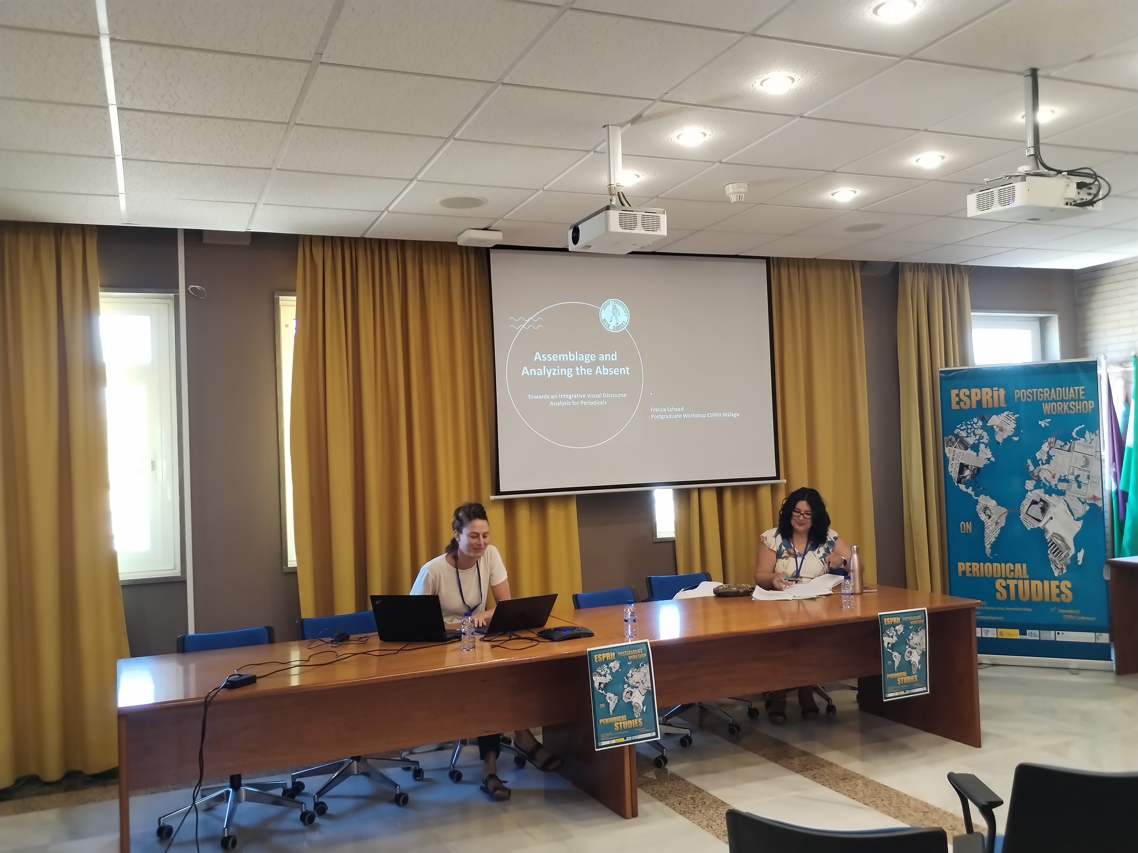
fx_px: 1118
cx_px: 569
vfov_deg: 41.8
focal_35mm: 34
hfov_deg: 54.0
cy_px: 426
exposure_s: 1/50
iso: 423
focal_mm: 4.75
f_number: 1.8
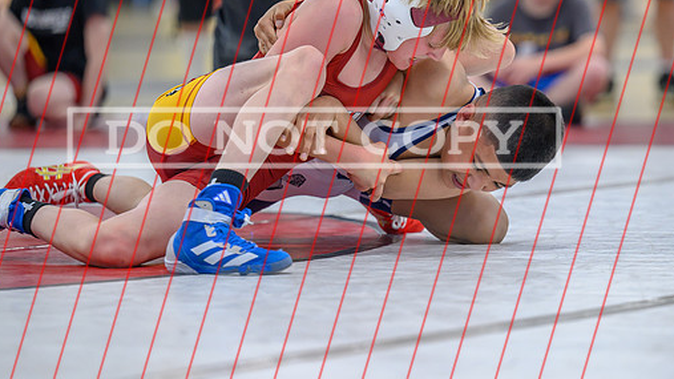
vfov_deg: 4.9
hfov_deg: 8.8
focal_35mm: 246
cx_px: 418
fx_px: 4396
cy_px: 160
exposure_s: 1/640
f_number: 2.8
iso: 1100
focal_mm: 160
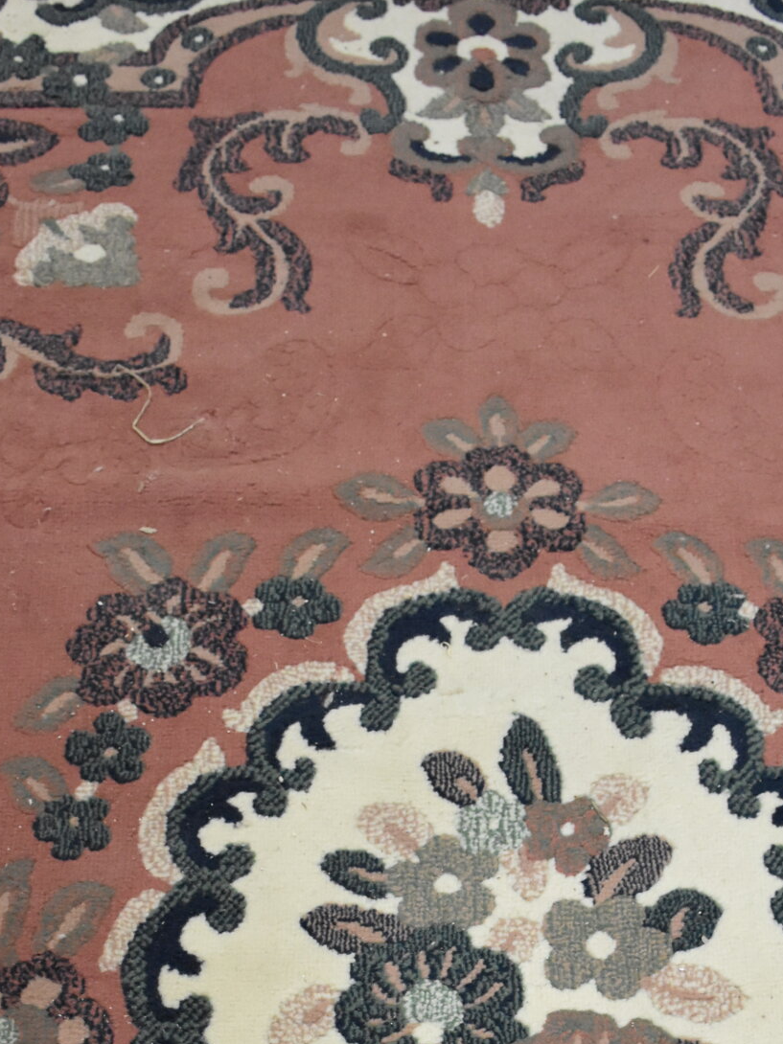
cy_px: 1039
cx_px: 473
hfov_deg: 24.0
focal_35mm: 61
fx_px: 1840
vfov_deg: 29.6
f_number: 4
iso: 2500
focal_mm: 18
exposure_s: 1/60
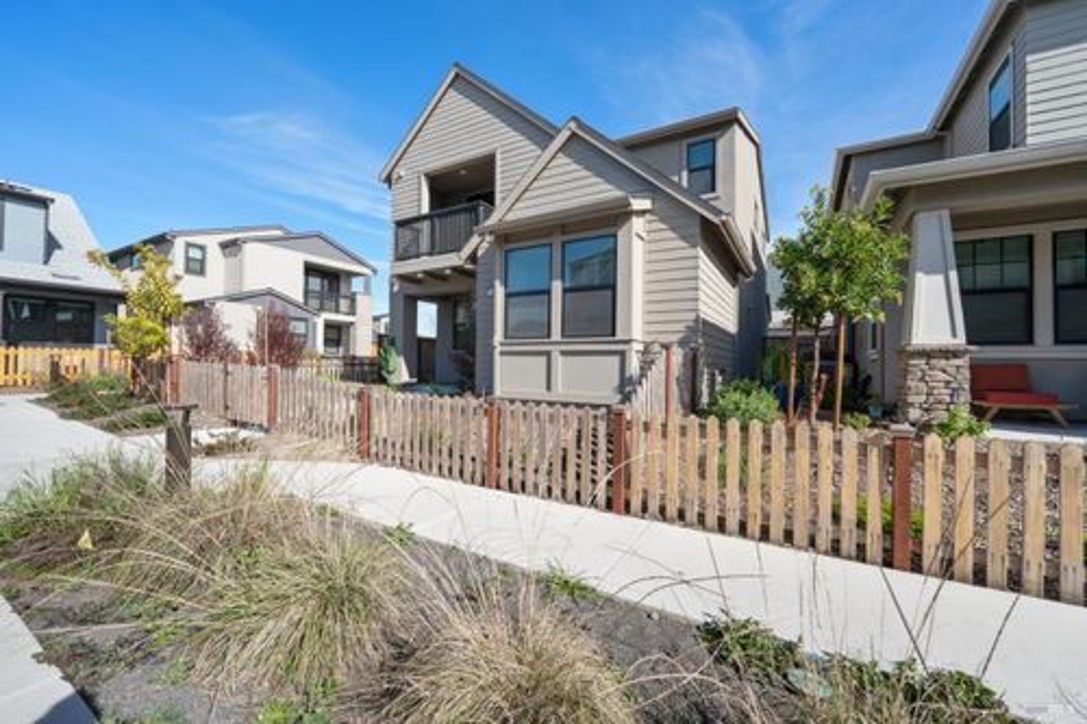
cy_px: 362
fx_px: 423
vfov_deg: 81.2
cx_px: 544
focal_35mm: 14
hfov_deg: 104.3
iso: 50
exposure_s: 1/40
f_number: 11
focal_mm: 14
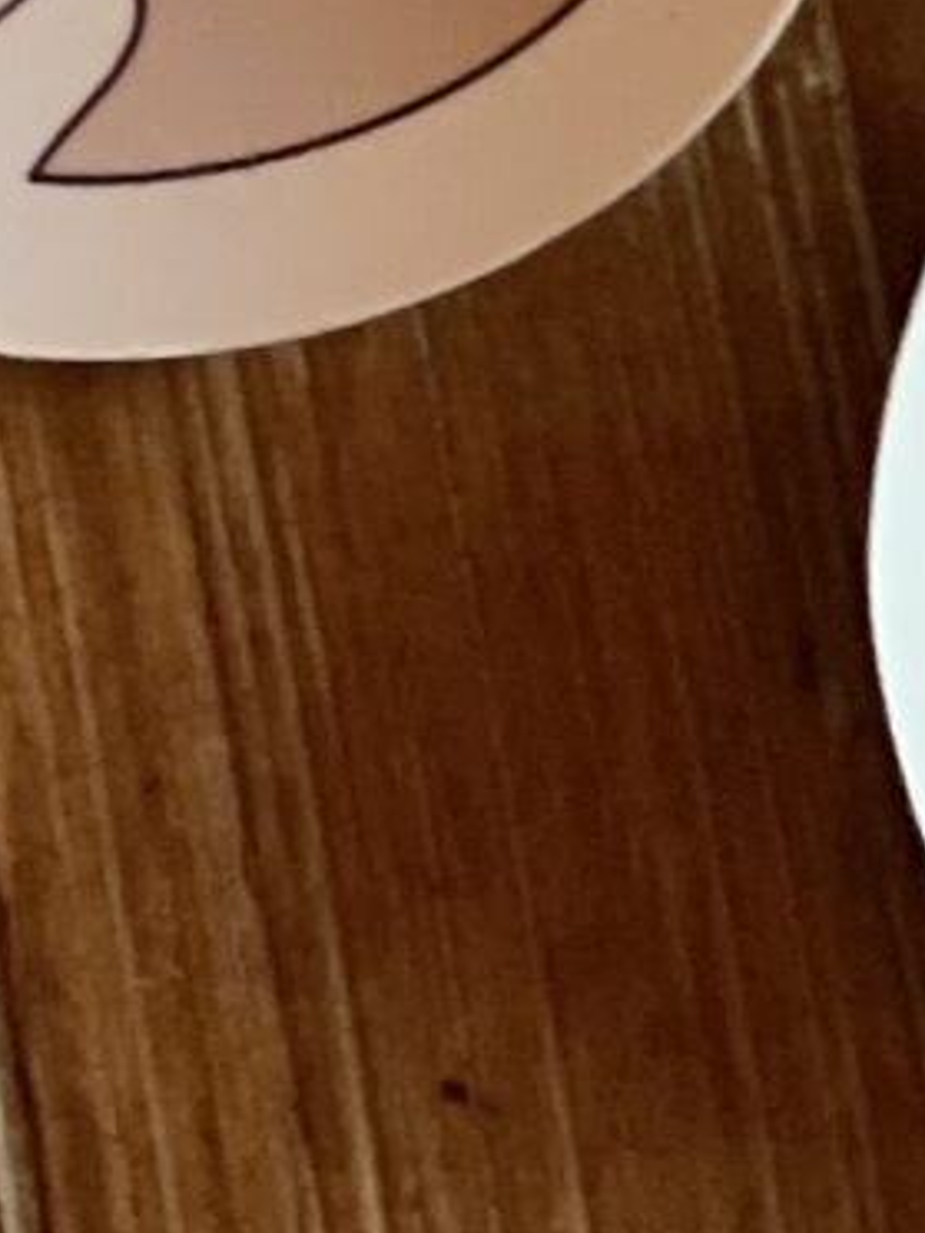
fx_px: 15677
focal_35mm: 440
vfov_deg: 4.4
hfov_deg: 3.4
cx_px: 1253
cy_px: -1677
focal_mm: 7.5
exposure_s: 1/40
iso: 400
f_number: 2.2
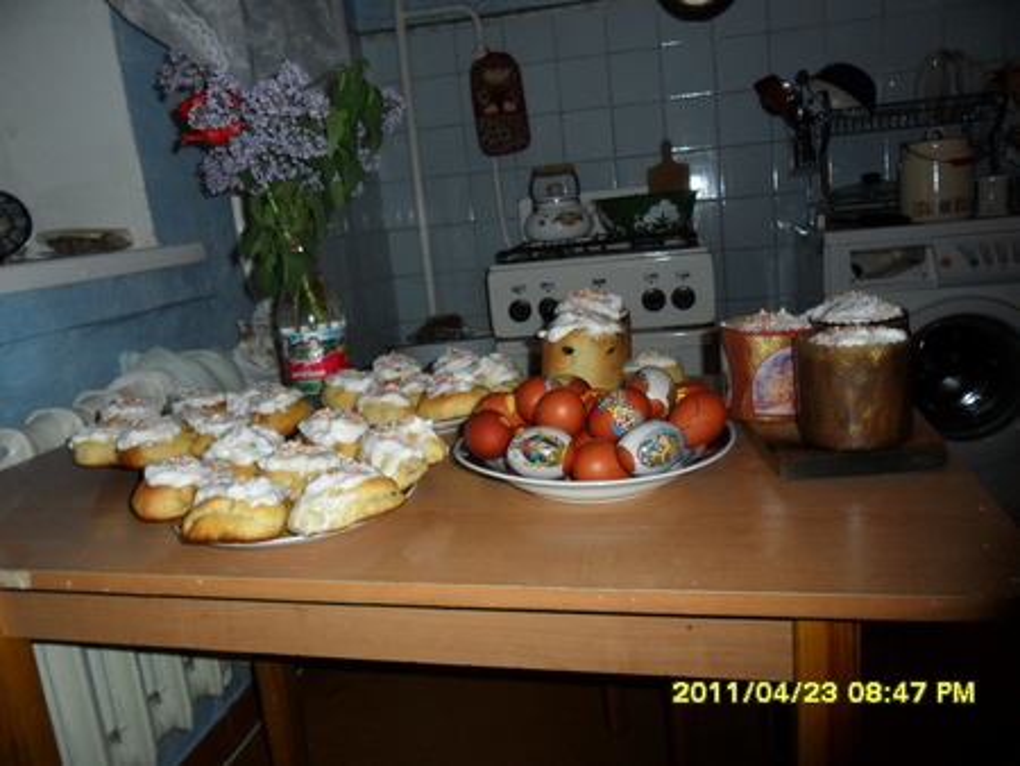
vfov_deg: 51.4
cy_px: 383
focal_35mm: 27
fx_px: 796
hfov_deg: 65.3
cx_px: 510
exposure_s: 1/45
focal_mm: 4.9
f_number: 3.5
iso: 200
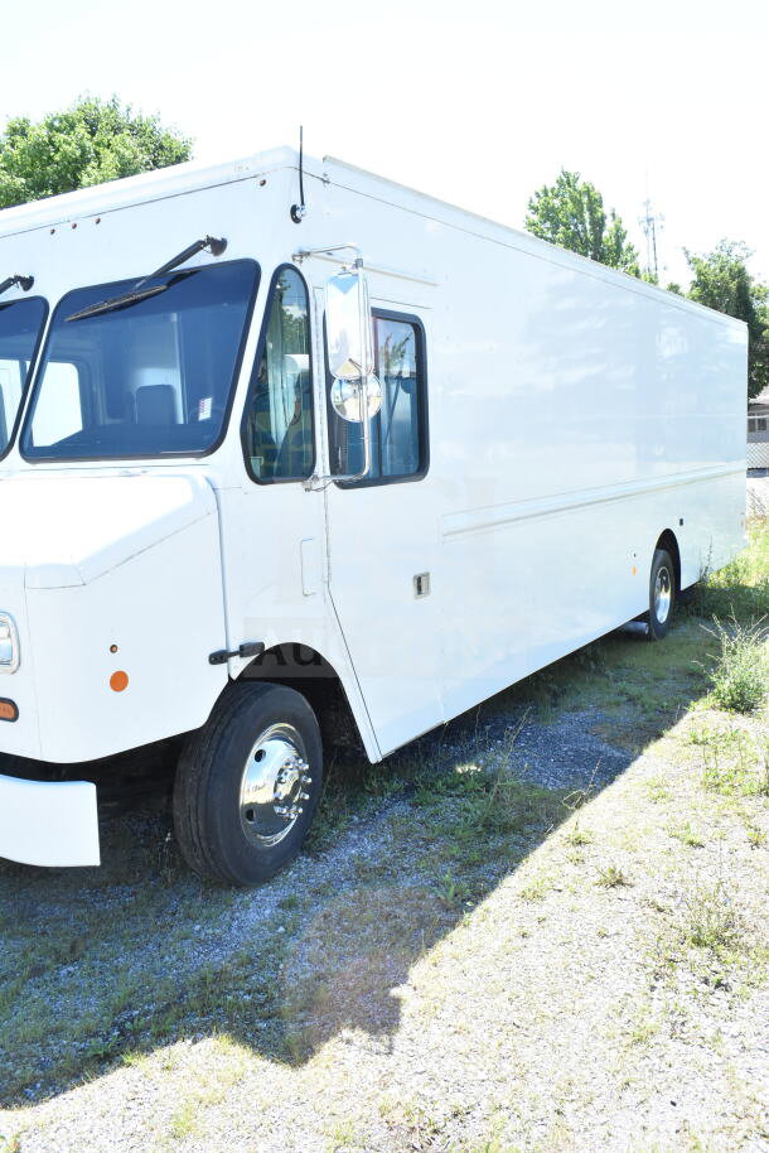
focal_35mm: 30
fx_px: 960
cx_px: 384
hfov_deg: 43.6
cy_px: 576
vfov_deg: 61.9
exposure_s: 1/400
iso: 1600
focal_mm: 20
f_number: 10
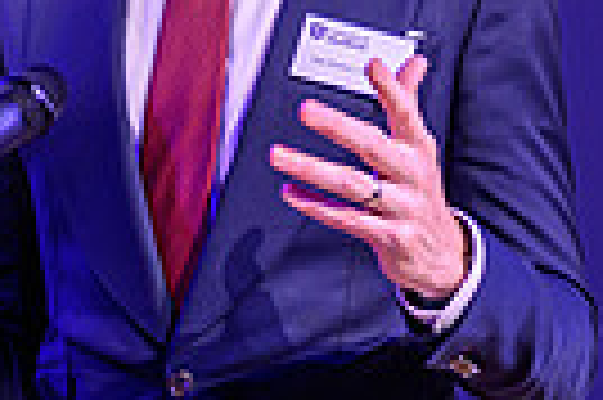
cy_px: -83
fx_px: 4065
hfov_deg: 8.4
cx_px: 567
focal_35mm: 243
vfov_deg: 5.6
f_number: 2.4
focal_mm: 56
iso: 280
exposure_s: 1/125
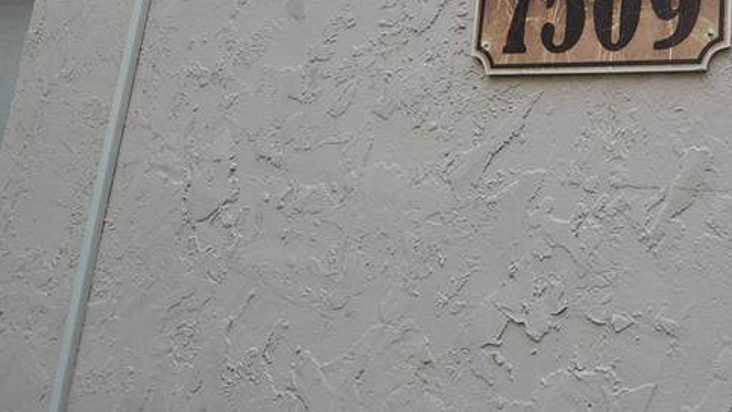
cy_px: 12
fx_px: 776
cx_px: 604
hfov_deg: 47.2
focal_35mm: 40
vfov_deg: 28.1
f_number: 5.6
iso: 160
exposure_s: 1/60
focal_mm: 12
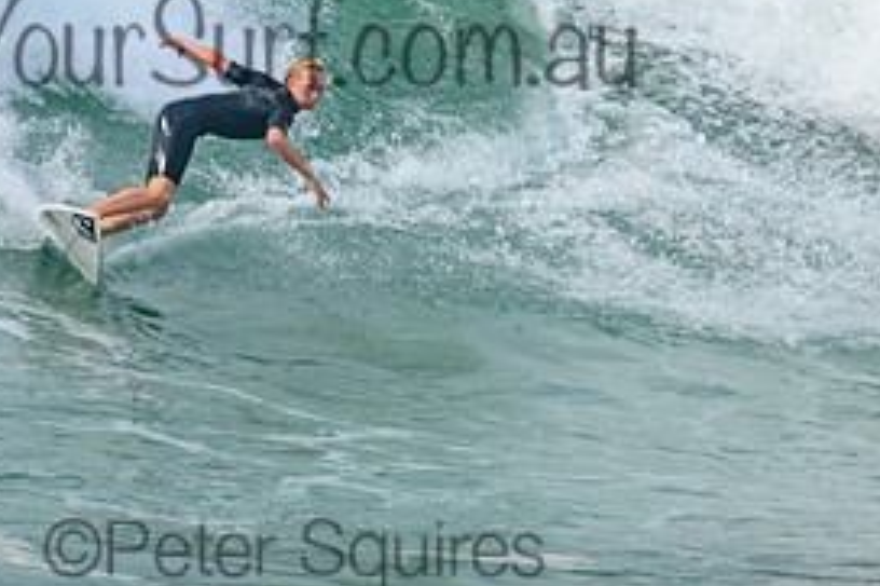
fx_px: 41724
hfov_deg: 1.2
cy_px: 11
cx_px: 294
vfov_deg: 0.8
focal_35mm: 1708
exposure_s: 1/2500
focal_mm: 800
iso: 900
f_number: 11
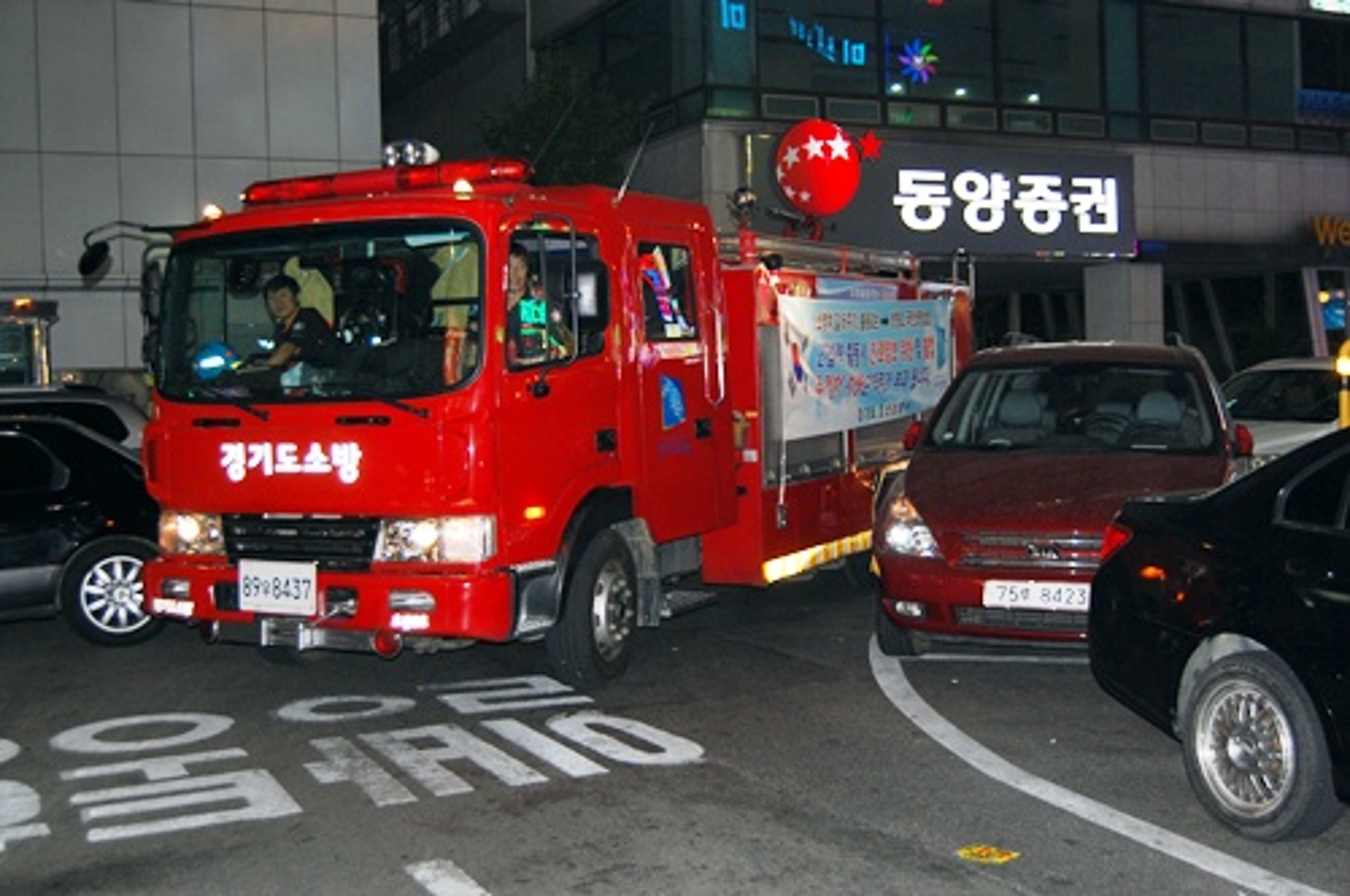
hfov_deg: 46.5
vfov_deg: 31.8
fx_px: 1573
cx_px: 675
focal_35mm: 42
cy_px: 448
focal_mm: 28
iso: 400
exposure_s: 1/60
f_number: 4.2
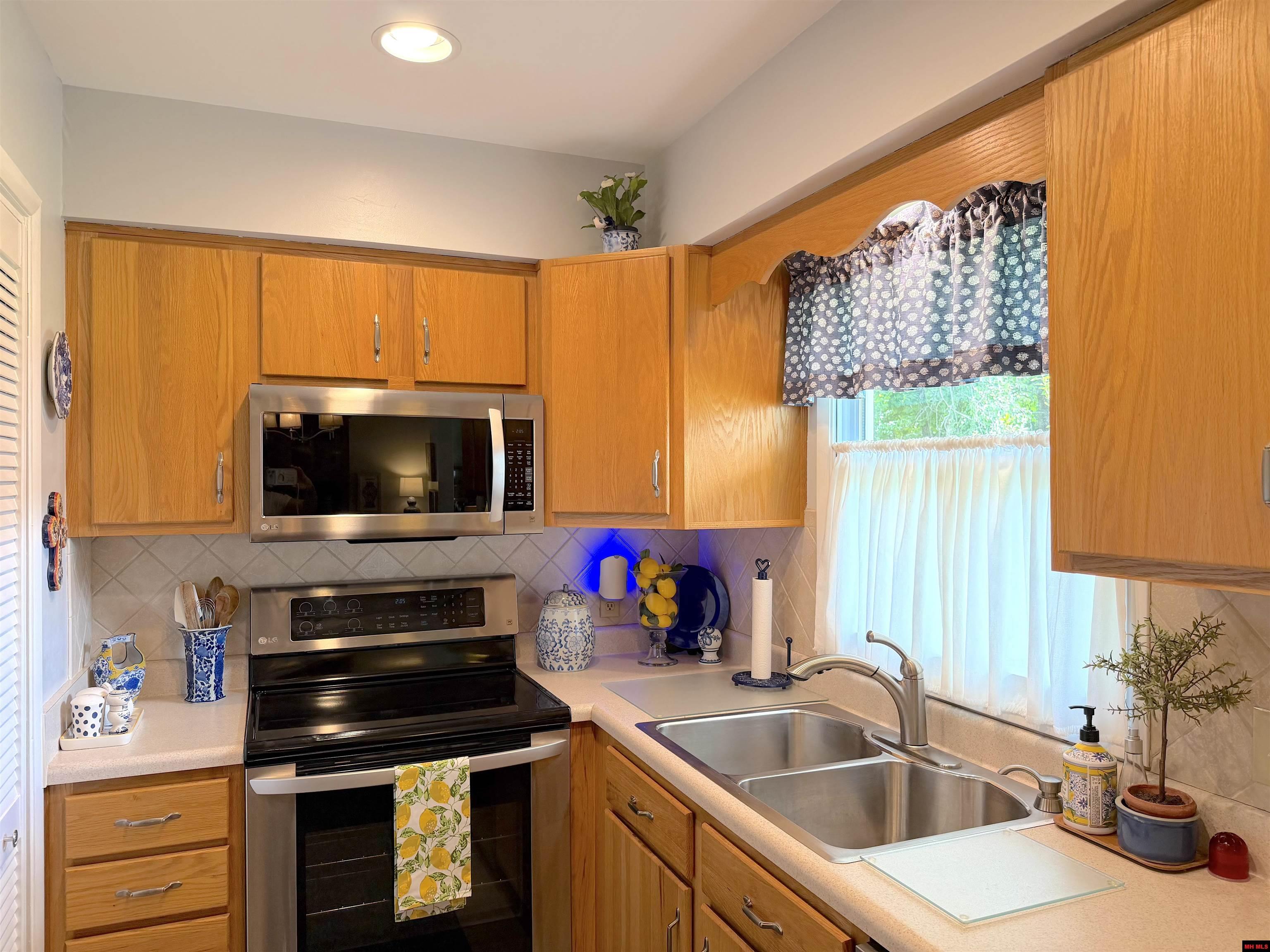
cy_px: 476
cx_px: 635
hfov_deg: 71.6
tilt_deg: -0.1
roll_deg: +0.6
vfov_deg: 56.8
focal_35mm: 24
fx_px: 881
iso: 160
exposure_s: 1/120
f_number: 1.78
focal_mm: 6.76
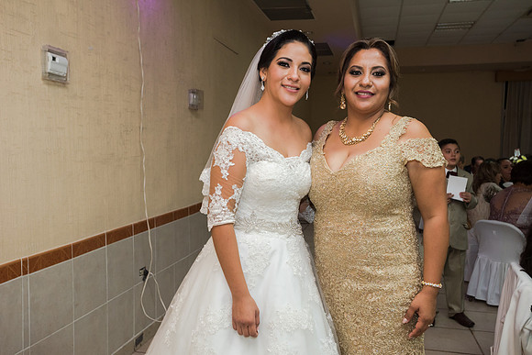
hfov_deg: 54.4
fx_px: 517
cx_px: 266
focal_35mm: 35
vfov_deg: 37.9
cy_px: 178
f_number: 4
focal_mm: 35
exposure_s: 1/100
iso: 1600
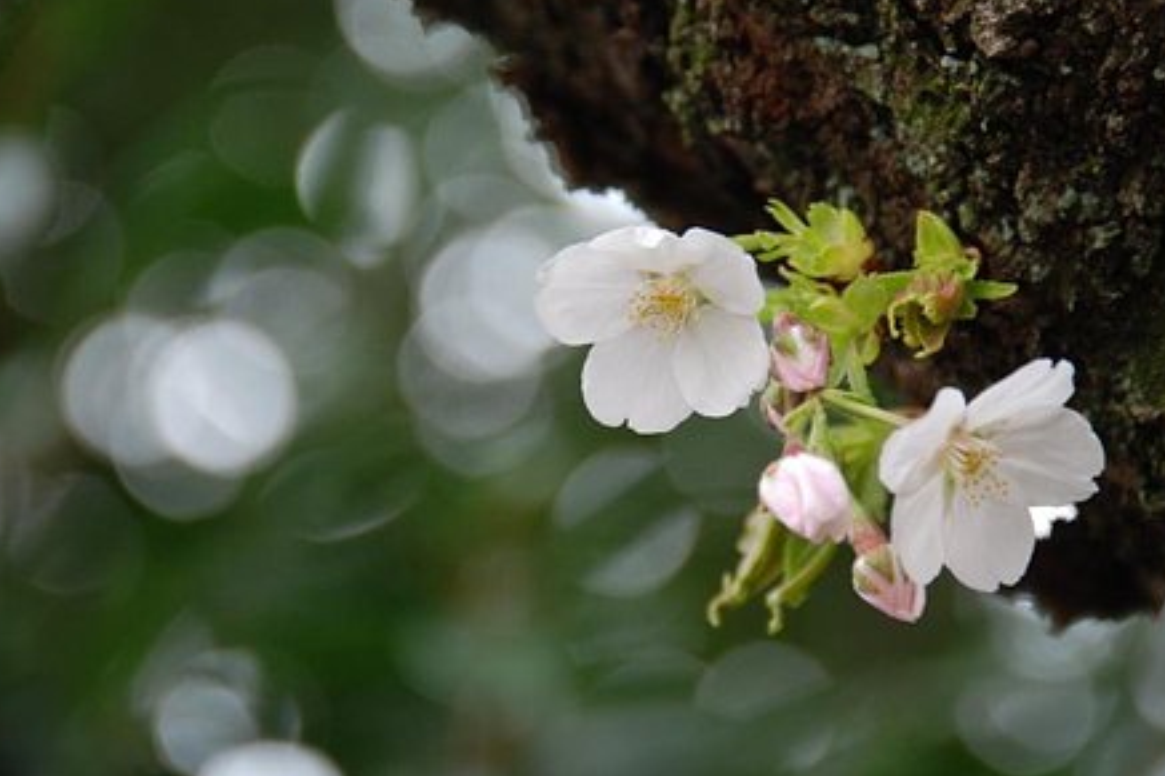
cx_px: 640
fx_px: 11386
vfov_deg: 3.9
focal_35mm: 352
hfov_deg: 5.9
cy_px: 385
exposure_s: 1/50
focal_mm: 200
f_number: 5.6
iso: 400
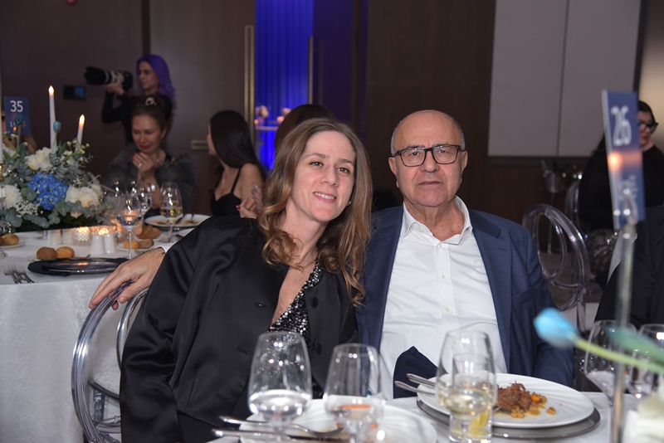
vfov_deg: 28.1
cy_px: 222
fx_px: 886
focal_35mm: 48
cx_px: 332
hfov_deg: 41.1
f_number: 4
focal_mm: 48
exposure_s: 1/125
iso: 1250
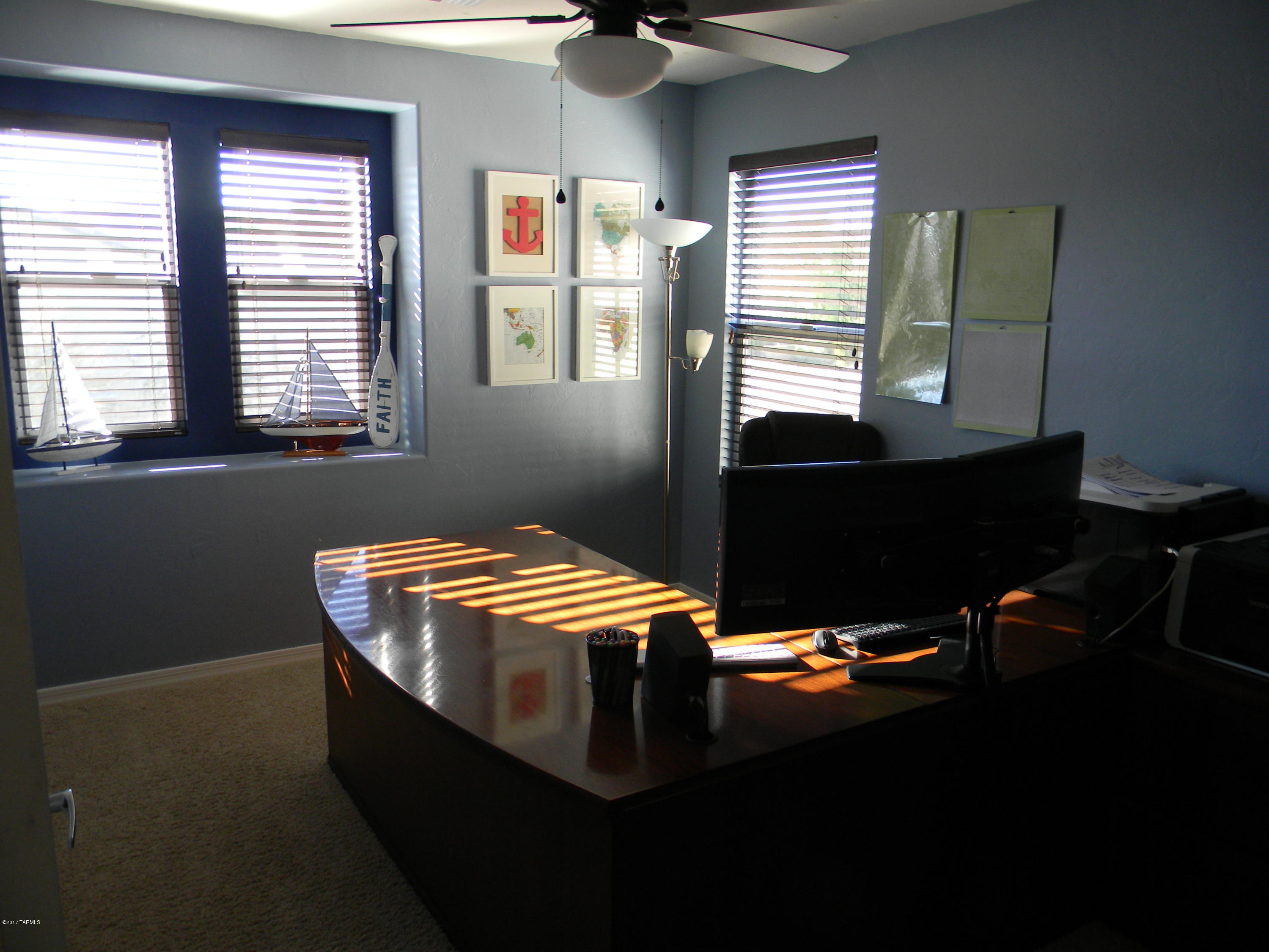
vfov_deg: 49.7
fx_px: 1026
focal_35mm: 28
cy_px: 476
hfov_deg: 63.4
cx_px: 634
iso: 116
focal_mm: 5
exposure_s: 1/30
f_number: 3.5
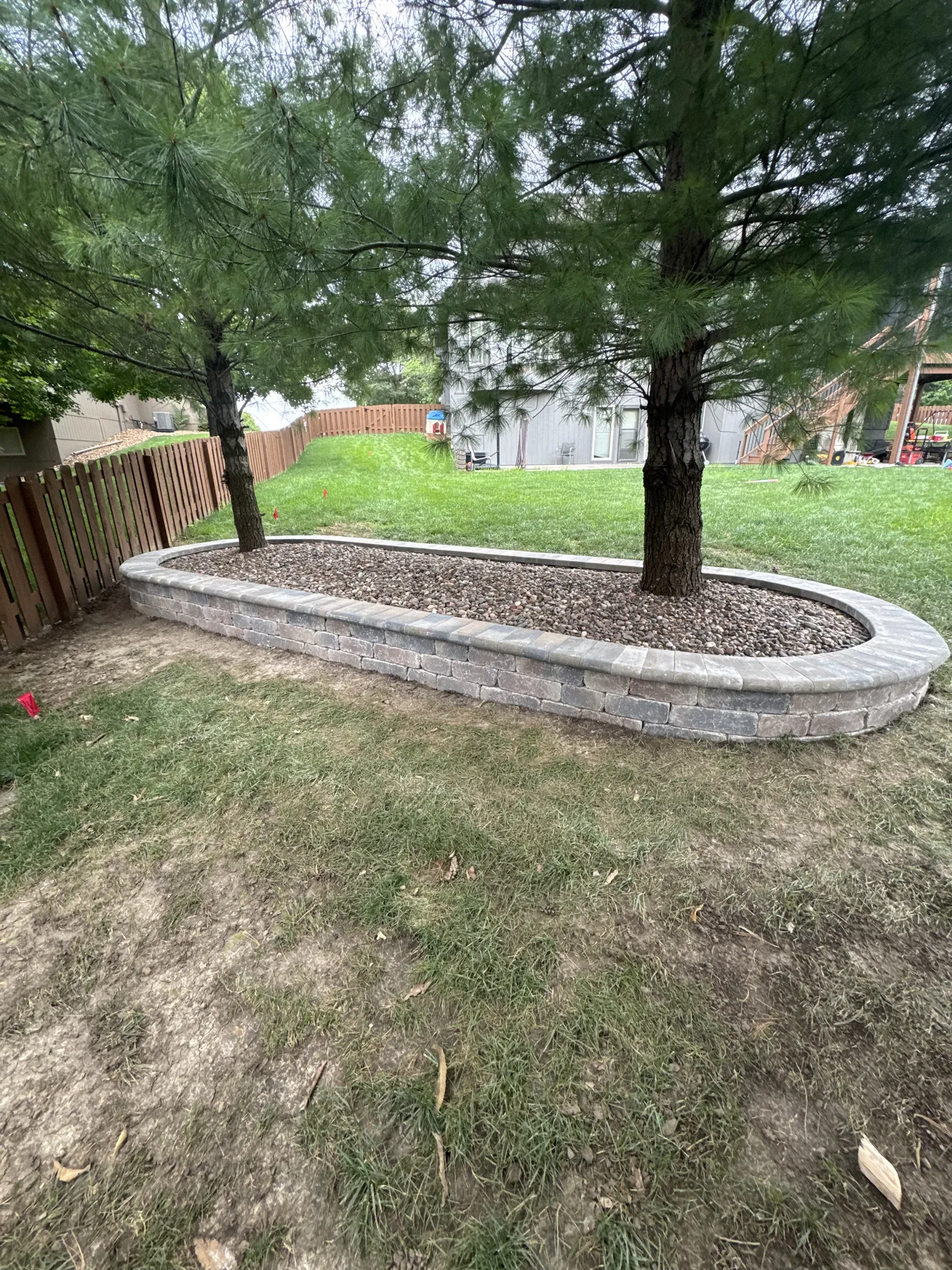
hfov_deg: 85.7
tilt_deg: -20.1
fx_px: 513
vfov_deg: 102.1
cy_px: 635
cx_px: 476
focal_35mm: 14
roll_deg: +2.7
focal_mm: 2.22
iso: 160
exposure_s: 1/99
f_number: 2.2
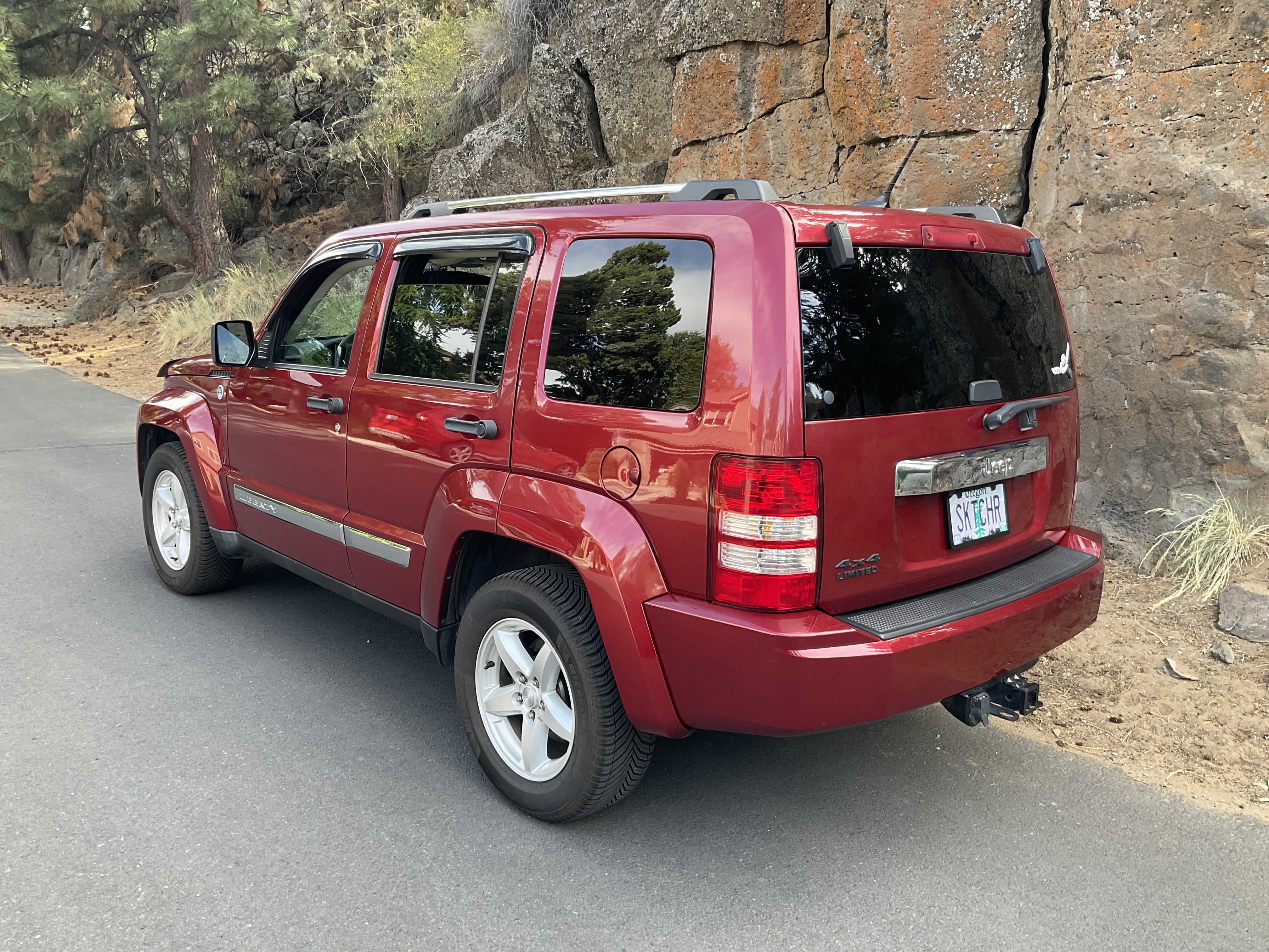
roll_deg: -1.2
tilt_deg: -11.8
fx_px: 1063
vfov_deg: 48.2
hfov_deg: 61.7
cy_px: 476
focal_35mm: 29
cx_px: 634
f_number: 1.8
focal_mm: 3
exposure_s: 1/120
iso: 32
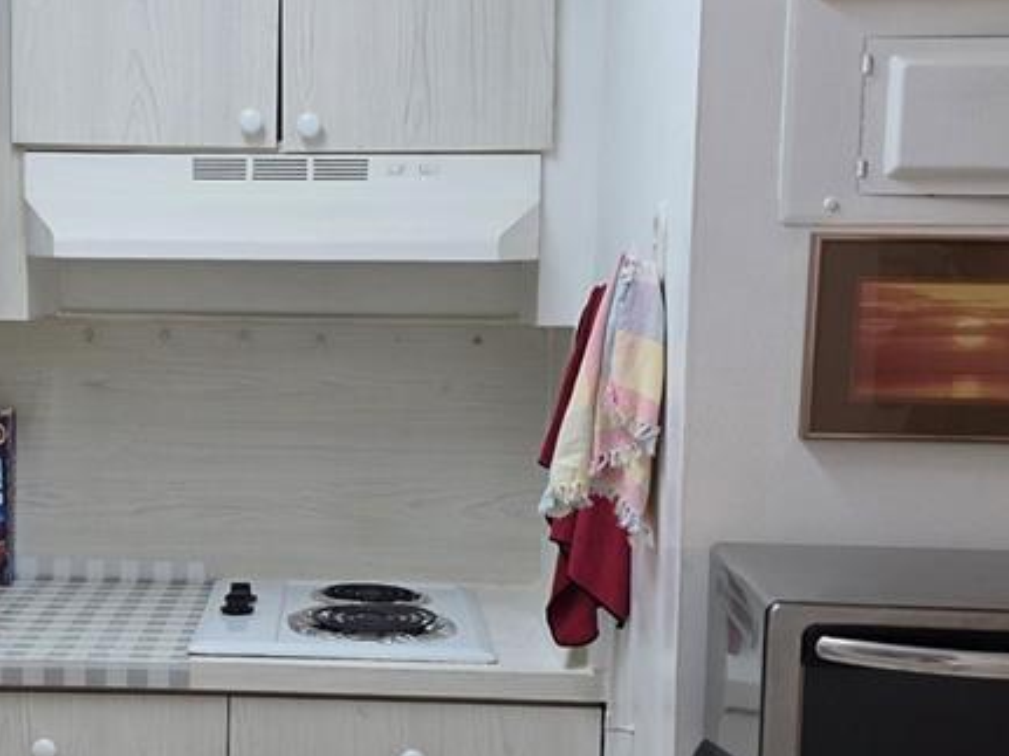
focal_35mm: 64
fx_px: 1865
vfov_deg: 22.9
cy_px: 424
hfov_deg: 29.8
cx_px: 246
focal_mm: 6.3
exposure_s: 1/120
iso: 80
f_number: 1.7
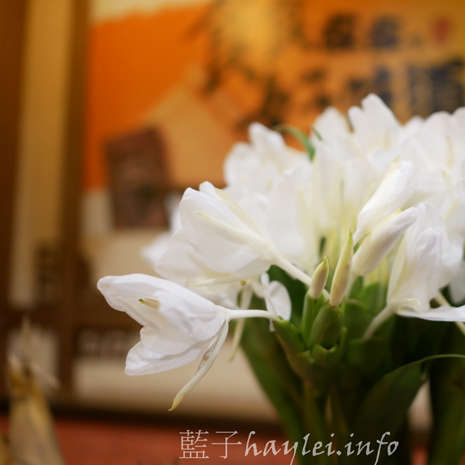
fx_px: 547
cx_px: 312
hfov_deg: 45.3
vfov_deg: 46.0
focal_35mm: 36
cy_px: 231
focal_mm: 15
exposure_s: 1/60
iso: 400
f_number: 1.7
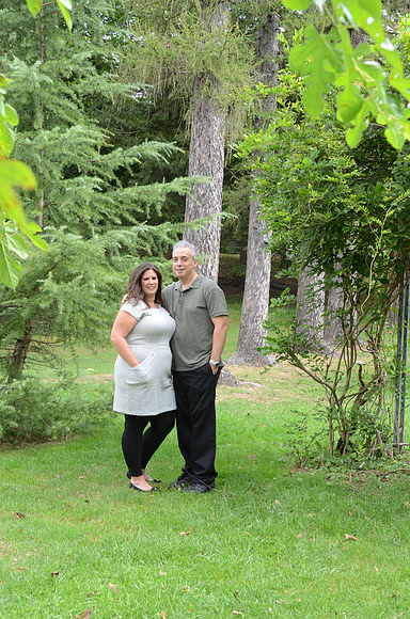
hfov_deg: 26.4
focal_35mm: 51
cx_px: 205
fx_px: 875
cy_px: 310
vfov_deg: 39.0
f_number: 6.3
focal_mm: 34
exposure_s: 1/200
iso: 500
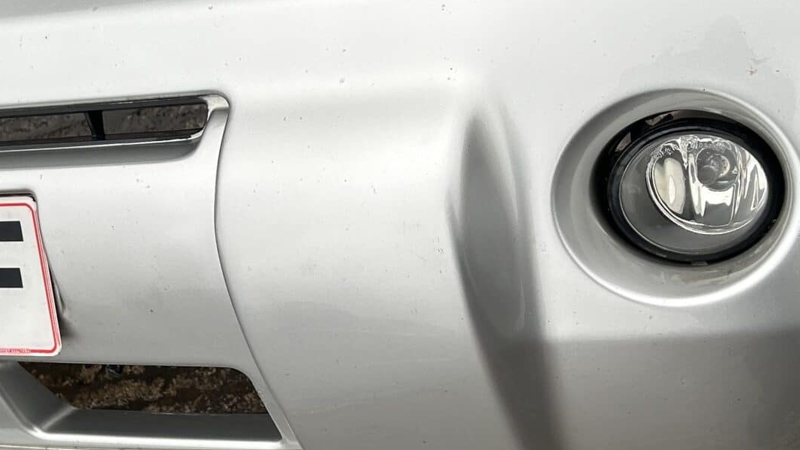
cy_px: 242
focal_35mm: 68
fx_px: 1443
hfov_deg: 30.9
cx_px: 314
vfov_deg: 17.7
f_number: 1.5
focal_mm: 5.7
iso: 50
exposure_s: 1/349
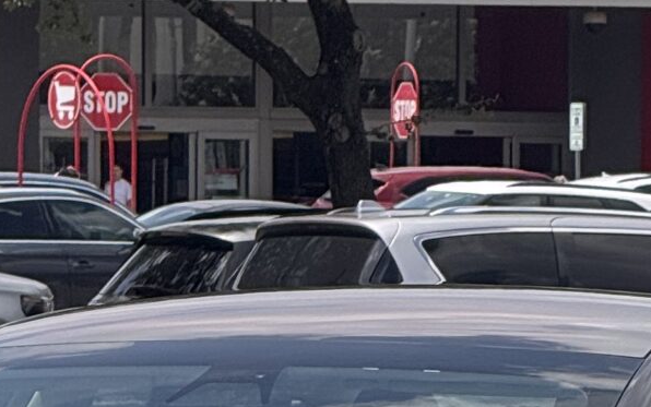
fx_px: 9691
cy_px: 715
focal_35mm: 546
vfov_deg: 2.4
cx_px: 239
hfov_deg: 3.8
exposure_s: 1/2146
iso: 50
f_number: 2.8
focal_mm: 15.66
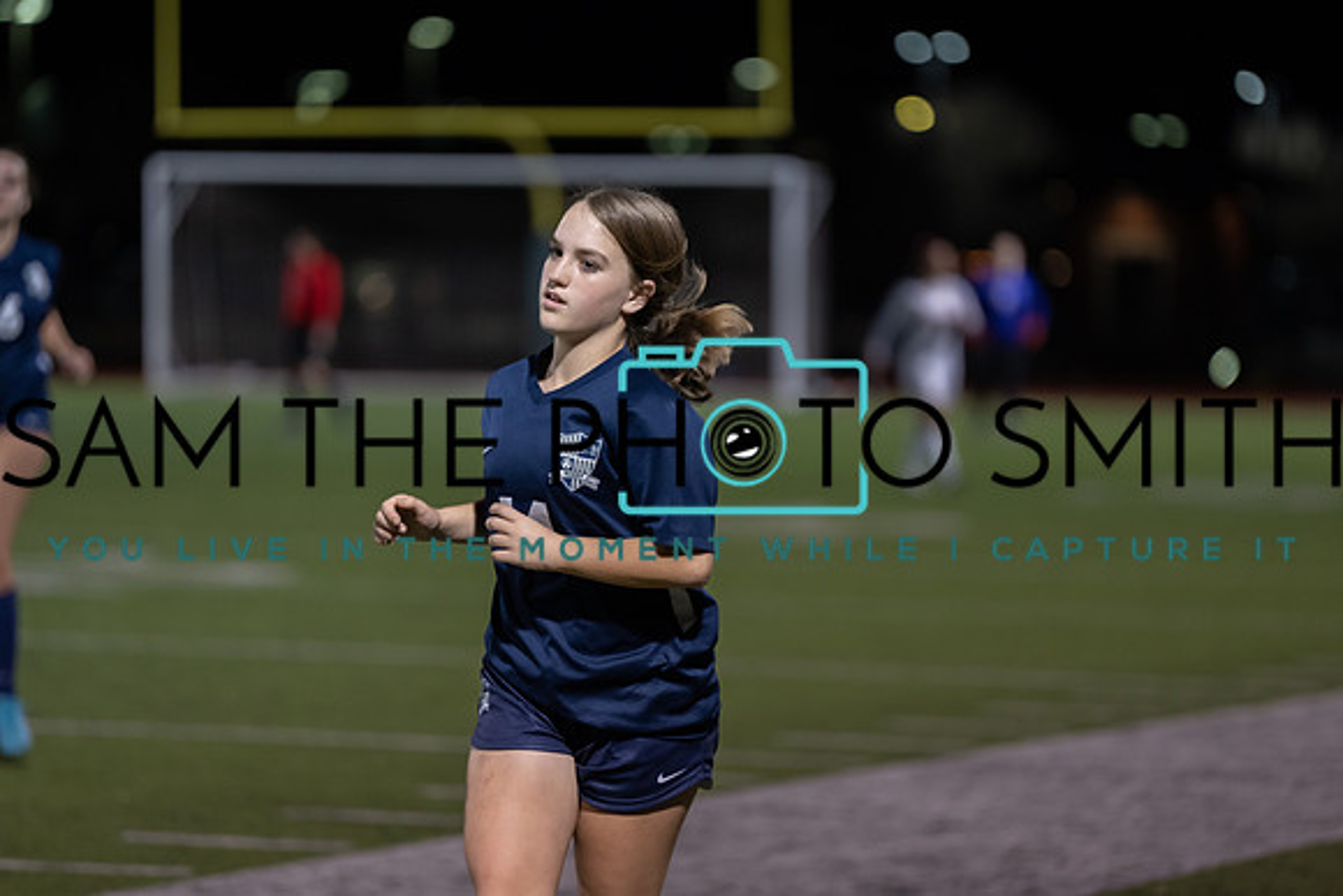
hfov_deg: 10.5
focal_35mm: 196
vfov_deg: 7.0
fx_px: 7325
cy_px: 448
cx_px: 672
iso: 2500
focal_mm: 188
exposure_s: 1/320
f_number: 2.8
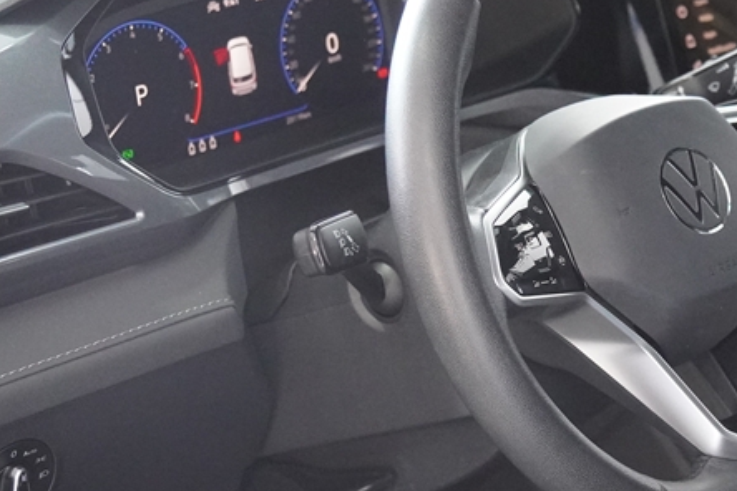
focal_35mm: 121
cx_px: 709
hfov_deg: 16.6
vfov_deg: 11.3
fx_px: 2480
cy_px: 180
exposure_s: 1/160
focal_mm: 35
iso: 4000
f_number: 2.8
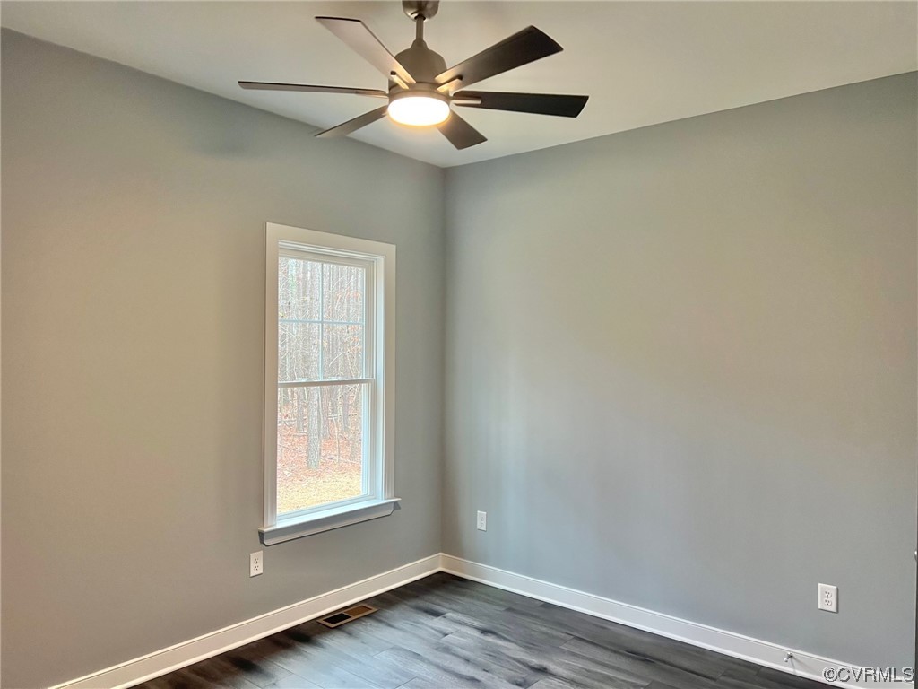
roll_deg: -1.3
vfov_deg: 53.1
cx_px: 459
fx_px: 690
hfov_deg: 67.3
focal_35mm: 26
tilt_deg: +0.5
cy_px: 344
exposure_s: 1/60
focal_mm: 5.7
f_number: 1.5
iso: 100
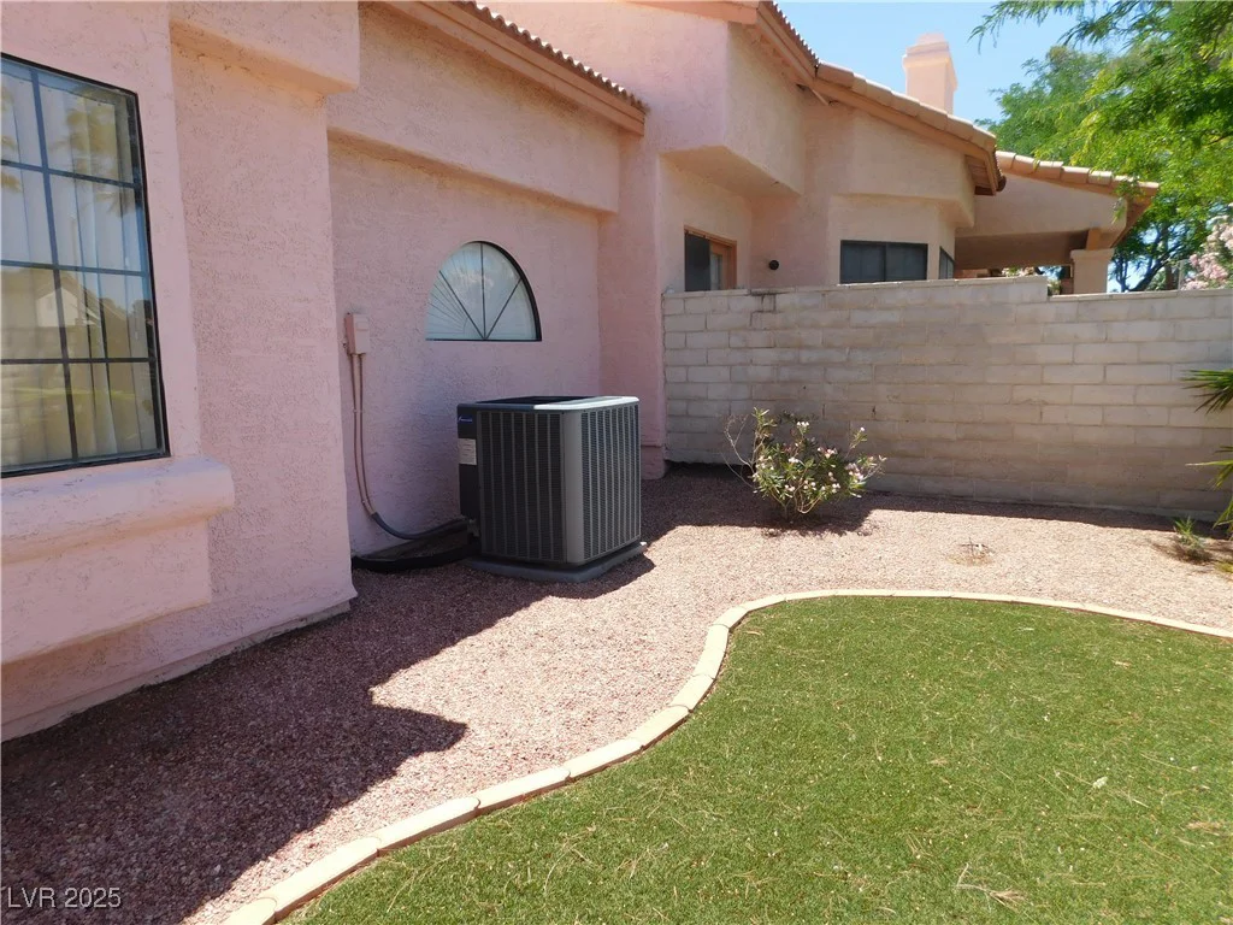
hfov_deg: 73.9
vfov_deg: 58.9
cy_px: 462
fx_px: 819
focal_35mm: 23
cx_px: 616
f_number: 3
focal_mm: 4
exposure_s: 1/1000
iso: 125
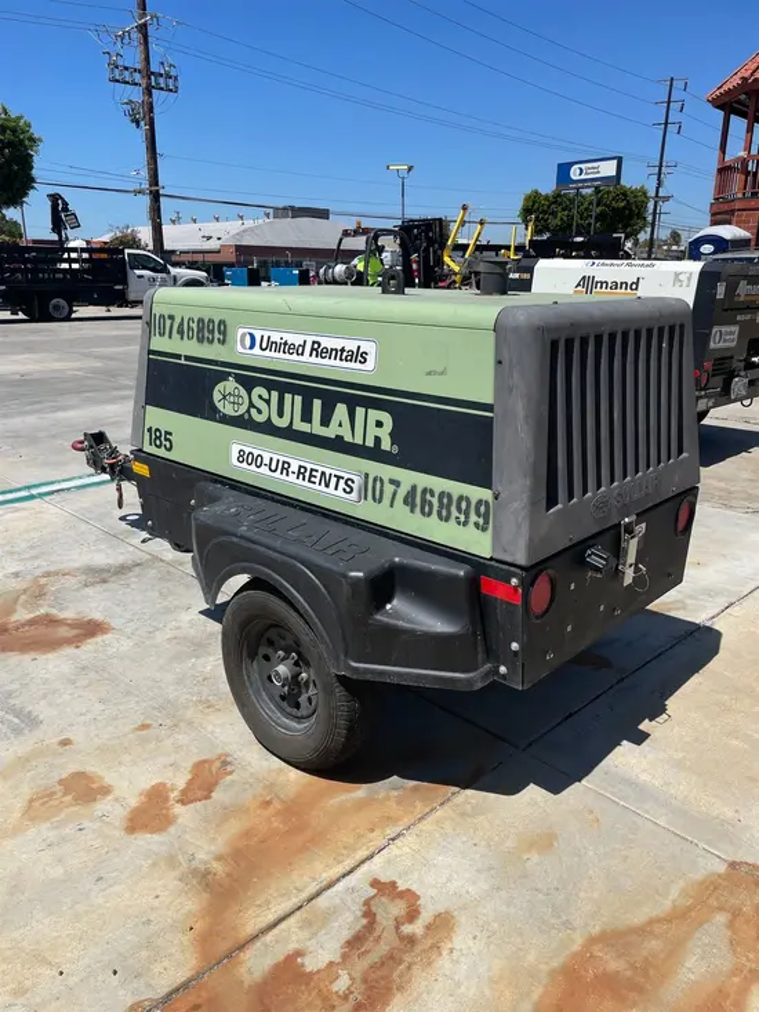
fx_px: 760
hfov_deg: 53.1
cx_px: 380
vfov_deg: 67.3
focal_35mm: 26
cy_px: 506
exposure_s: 1/4651
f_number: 1.6
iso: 32
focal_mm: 4.2
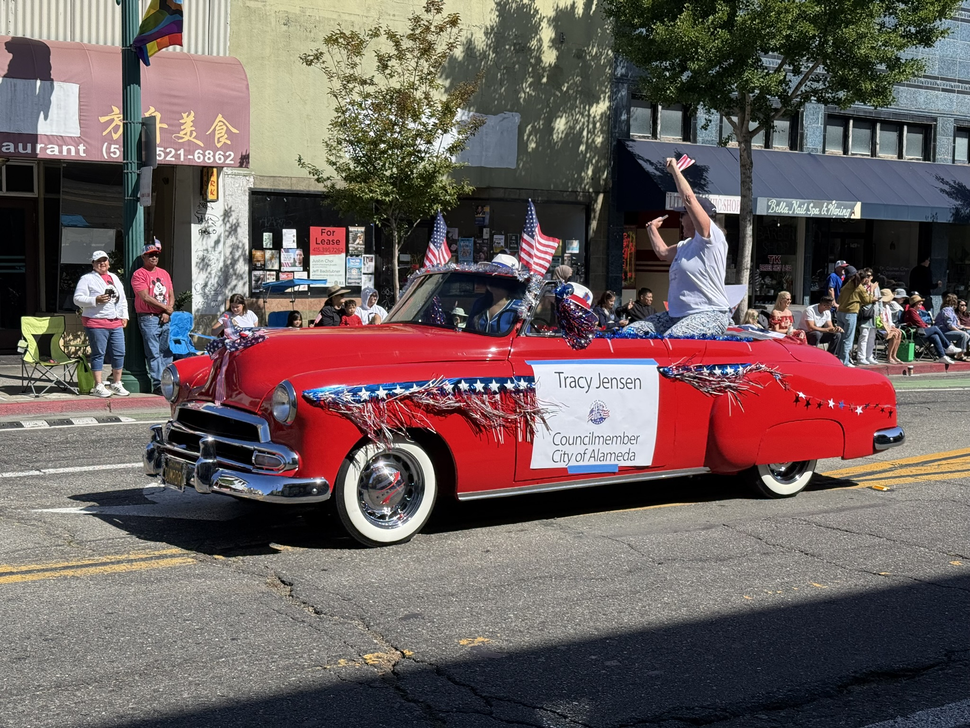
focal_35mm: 48
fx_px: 1345
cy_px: 364
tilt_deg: -3.4
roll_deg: -0.2
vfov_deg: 30.3
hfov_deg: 39.7
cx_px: 485
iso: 64
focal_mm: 6.76
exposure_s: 1/3226
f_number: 1.78
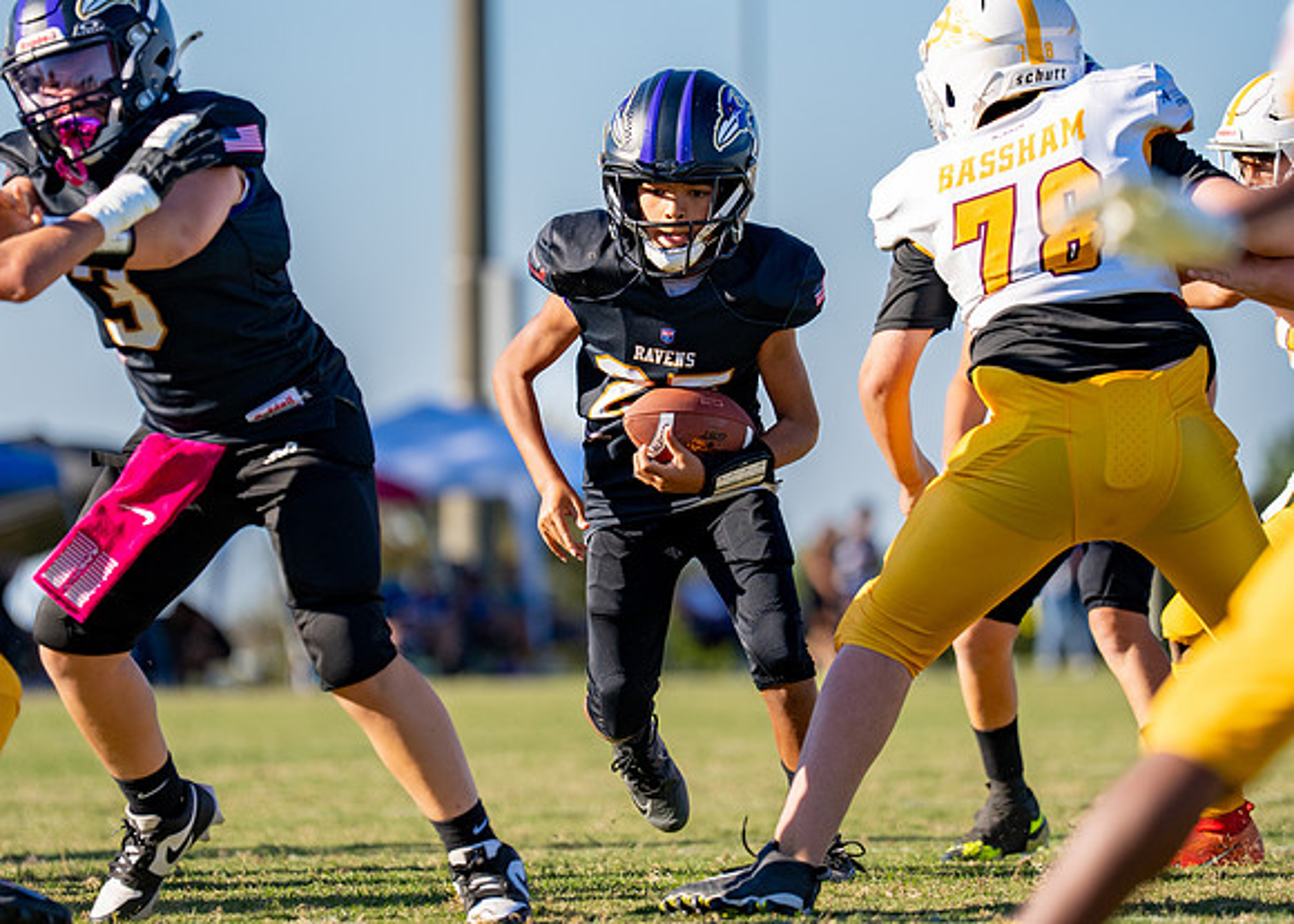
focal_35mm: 290
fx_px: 10639
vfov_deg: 5.0
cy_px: 439
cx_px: 682
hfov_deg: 7.0
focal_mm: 180
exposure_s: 1/2500
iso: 160
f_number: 2.8
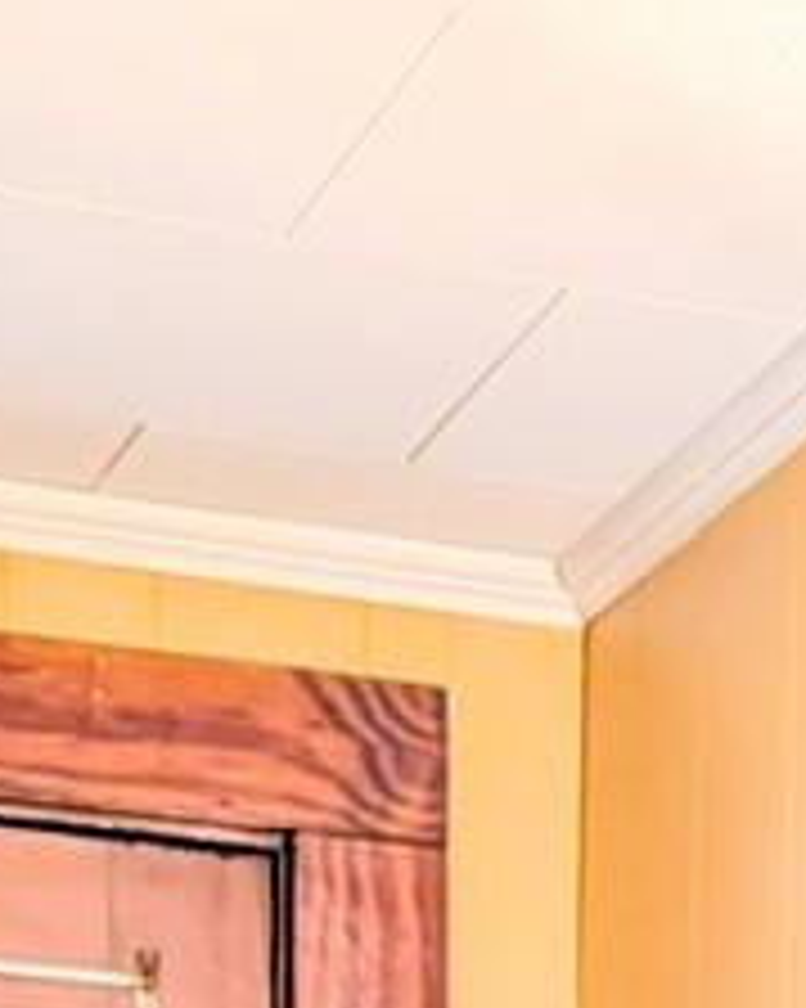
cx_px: 1193
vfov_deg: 10.9
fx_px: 4506
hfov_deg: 9.9
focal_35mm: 151
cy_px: 2405
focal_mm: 6.9
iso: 239
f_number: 1.68
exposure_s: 1/120
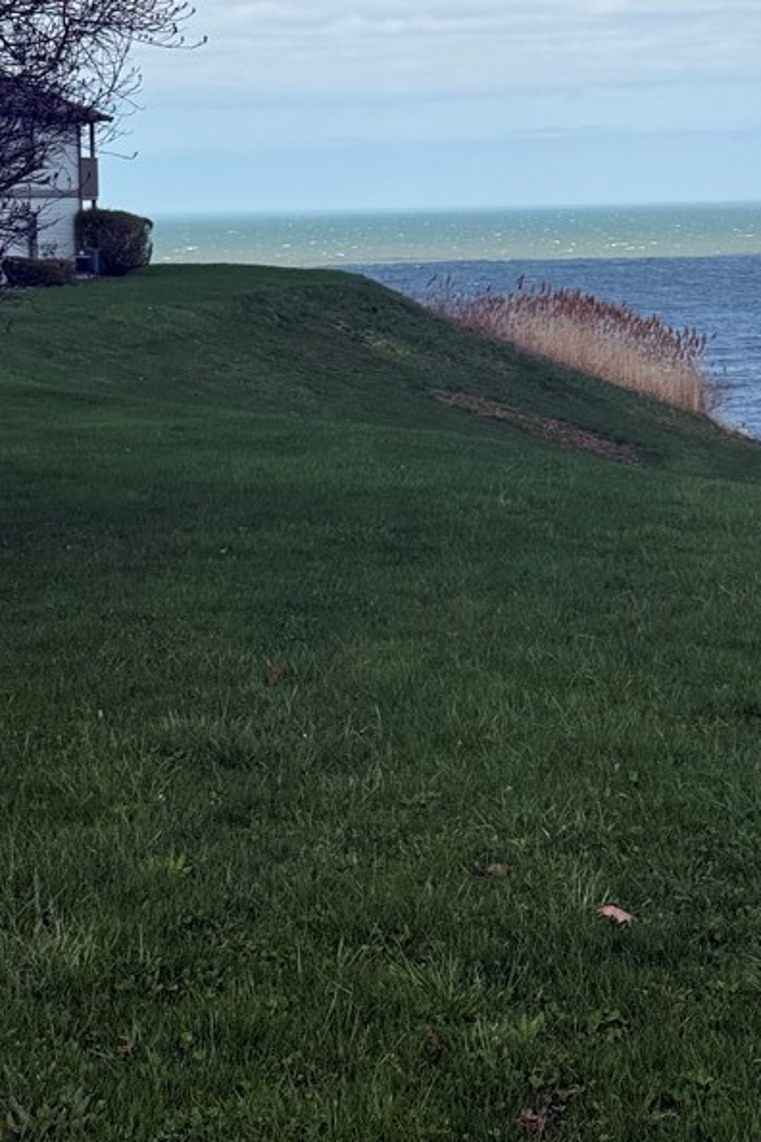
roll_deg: +1.1
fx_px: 2727
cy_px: 273
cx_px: 482
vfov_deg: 23.4
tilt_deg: +0.2
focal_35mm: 86
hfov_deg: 15.9
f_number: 1.78
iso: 64
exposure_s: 1/5208
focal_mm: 6.76
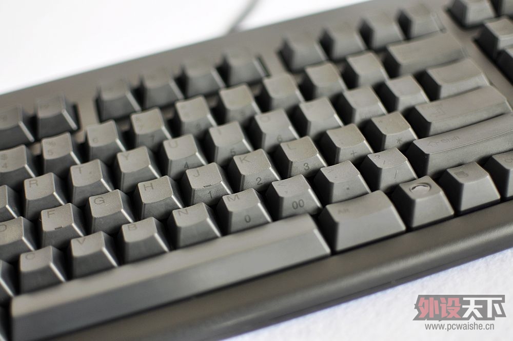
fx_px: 747
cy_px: 170
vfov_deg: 25.7
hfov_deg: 37.9
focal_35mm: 52
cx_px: 256
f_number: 1.8
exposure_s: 1/40
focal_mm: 35
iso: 200
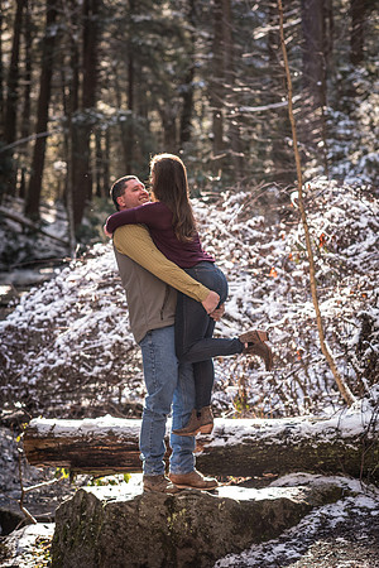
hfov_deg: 16.1
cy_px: 284
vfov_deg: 23.9
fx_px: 1342
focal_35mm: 85
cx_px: 190
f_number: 3.2
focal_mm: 85
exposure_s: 1/400
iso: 800
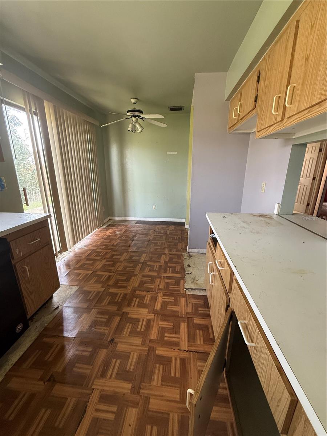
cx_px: 164
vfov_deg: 102.1
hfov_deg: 85.7
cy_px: 218
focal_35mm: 14
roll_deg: -1.2
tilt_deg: -15.2
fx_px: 176
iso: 320
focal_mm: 2.22
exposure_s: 1/97
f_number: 2.2
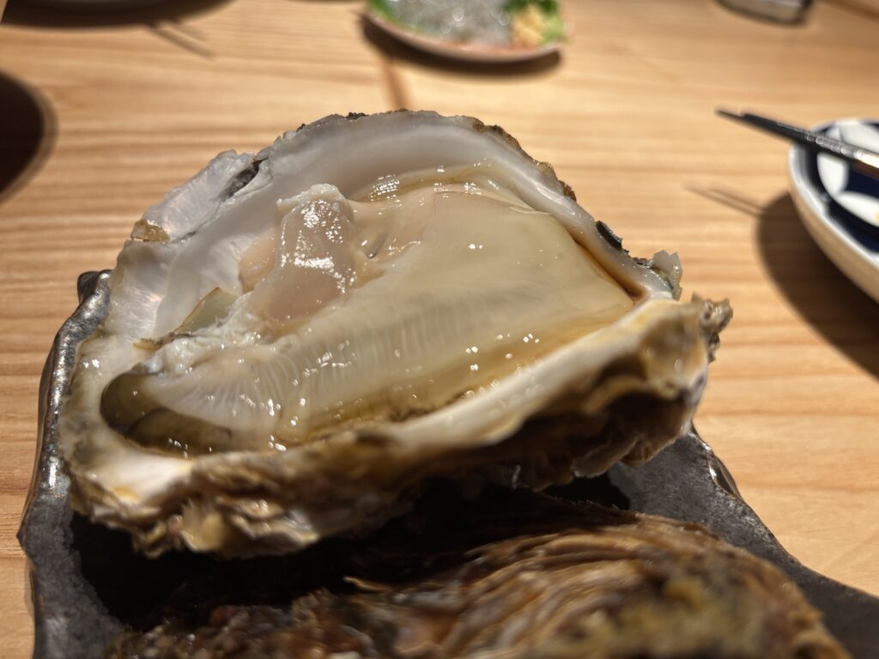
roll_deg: -7.7
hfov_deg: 67.3
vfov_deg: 53.1
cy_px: 330
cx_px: 440
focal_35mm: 26
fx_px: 660
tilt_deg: -40.7
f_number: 1.6
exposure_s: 1/100
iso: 80
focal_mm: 5.96
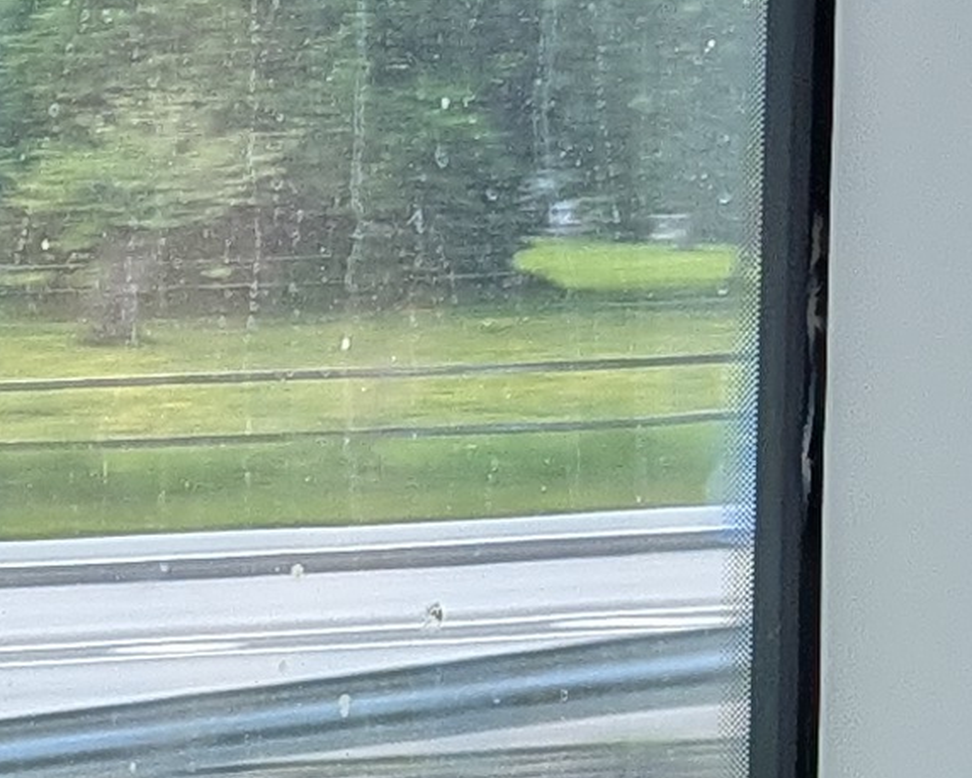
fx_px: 3223
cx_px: -141
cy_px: 766
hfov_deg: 16.5
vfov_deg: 13.6
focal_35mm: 112
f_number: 2.2
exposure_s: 1/100
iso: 71
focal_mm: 2.71
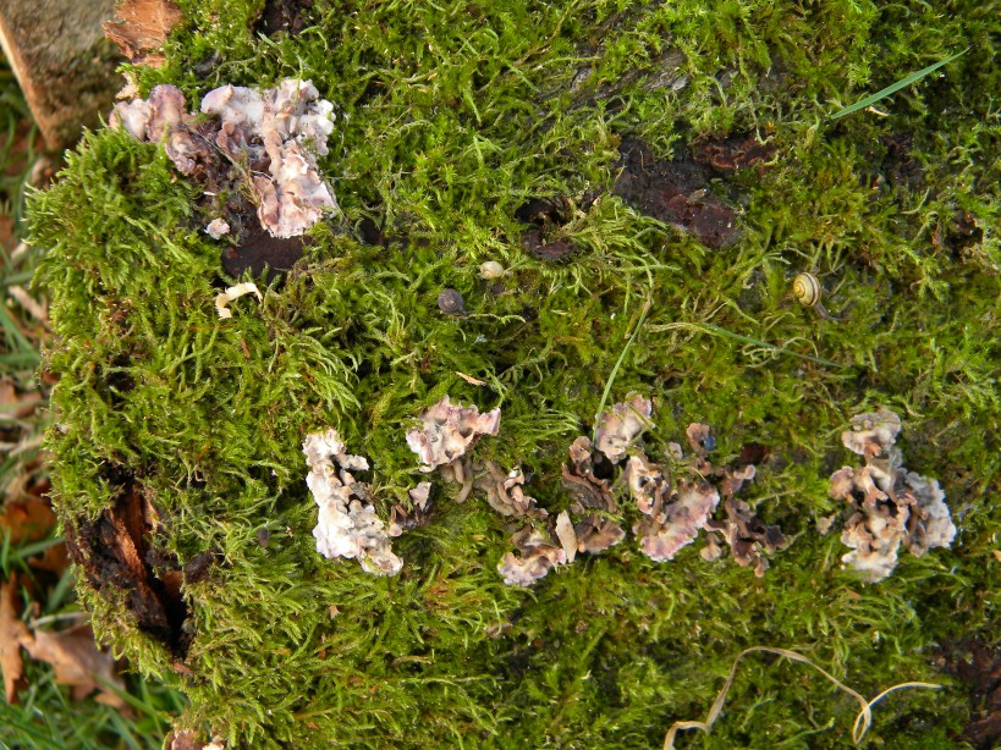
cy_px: 375
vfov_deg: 26.1
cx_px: 500
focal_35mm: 56
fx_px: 1619
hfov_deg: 34.4
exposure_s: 1/59.7
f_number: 4.1
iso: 85
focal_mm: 10.1
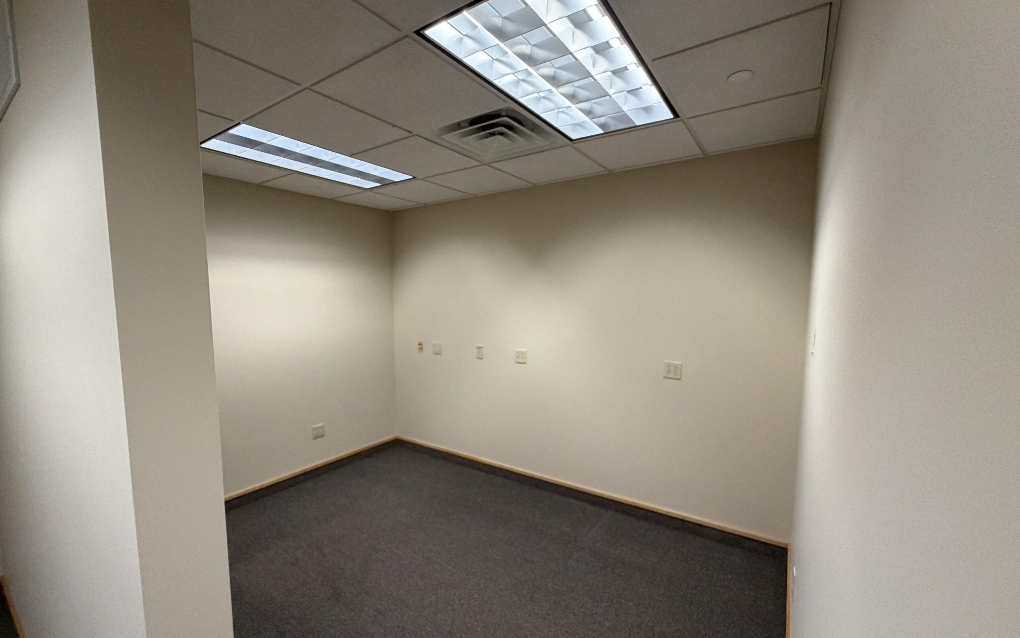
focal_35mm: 15
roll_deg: +0.3
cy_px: 335
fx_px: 417
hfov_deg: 101.5
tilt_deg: -4.4
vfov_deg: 74.8
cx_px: 512
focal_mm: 2.22
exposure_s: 1/120
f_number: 2.2
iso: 200
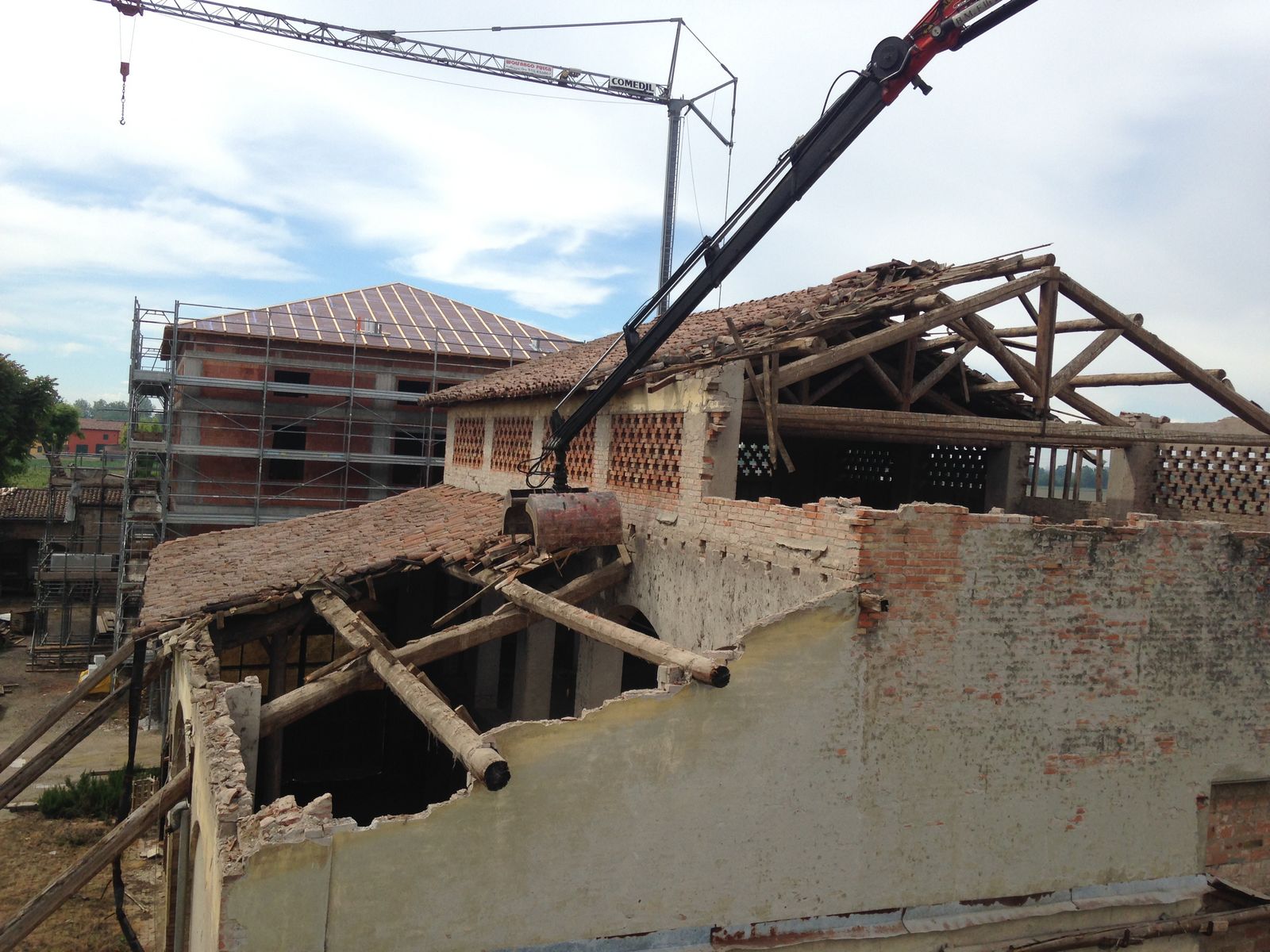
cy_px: 476
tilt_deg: -3.3
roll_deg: -2.5
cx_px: 635
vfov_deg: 42.9
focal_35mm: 33
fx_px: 1211
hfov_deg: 55.4
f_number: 2.4
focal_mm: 4.12
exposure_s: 1/1695
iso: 50
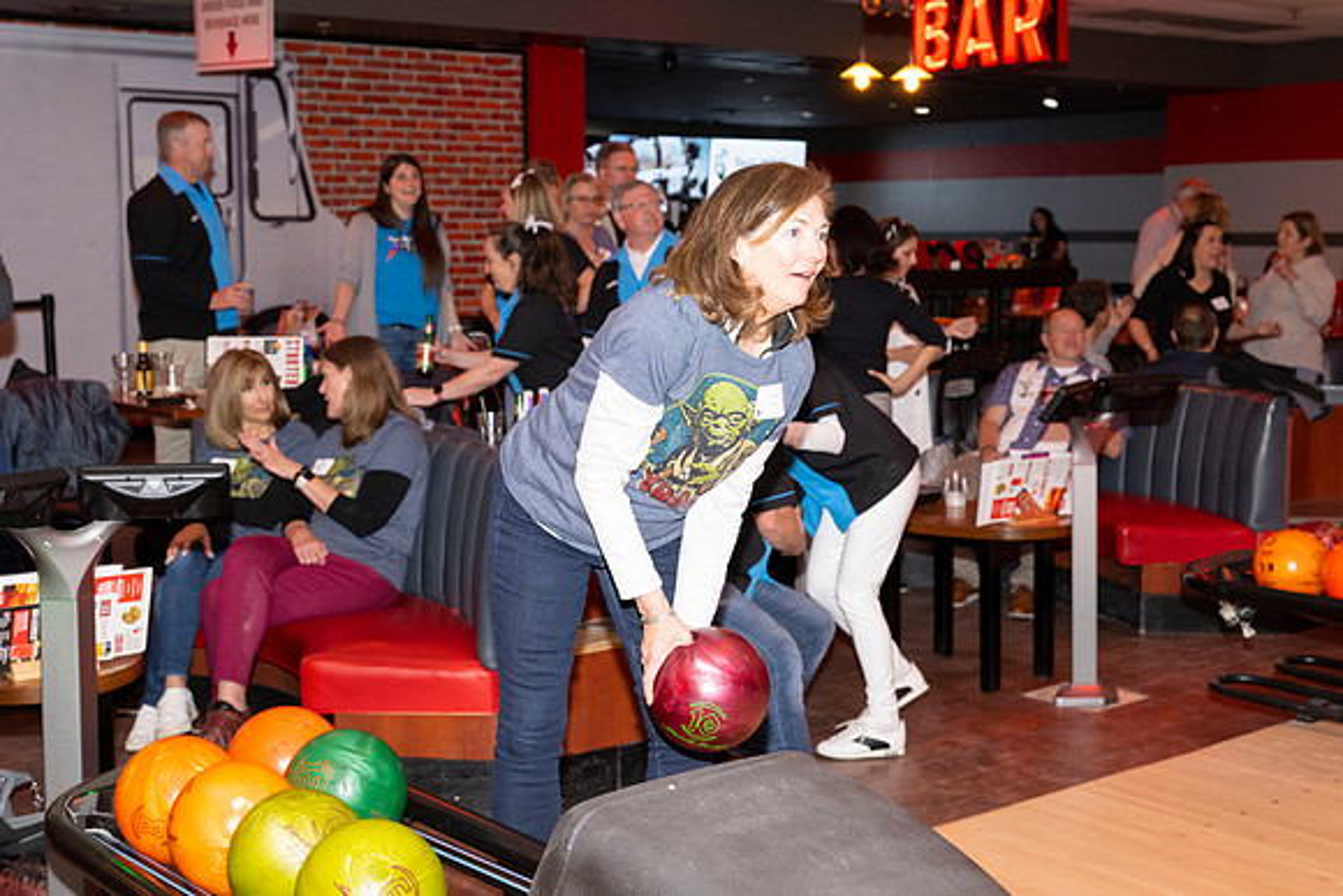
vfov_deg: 28.7
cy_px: 448
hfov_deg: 41.9
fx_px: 1754
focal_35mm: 47
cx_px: 672
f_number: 5.6
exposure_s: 1/100
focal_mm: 47
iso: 2000
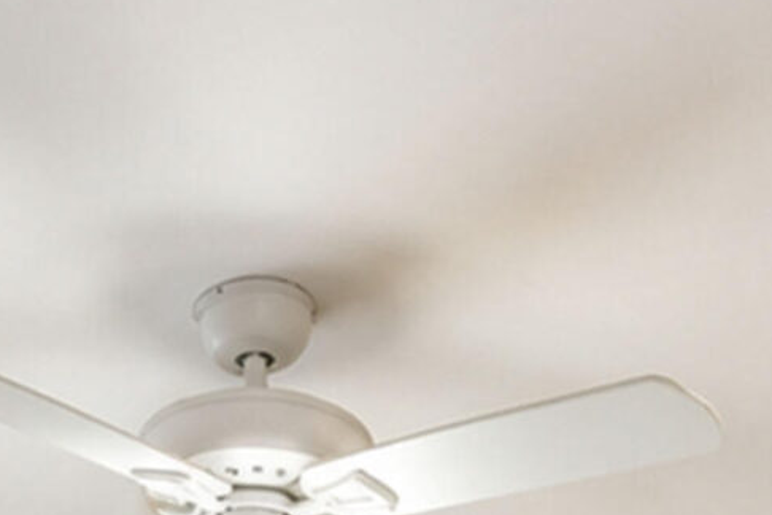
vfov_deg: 12.4
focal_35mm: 79
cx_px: 224
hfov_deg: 25.5
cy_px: 1334
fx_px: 1694
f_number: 9
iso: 1600
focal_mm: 10
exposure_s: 1/60
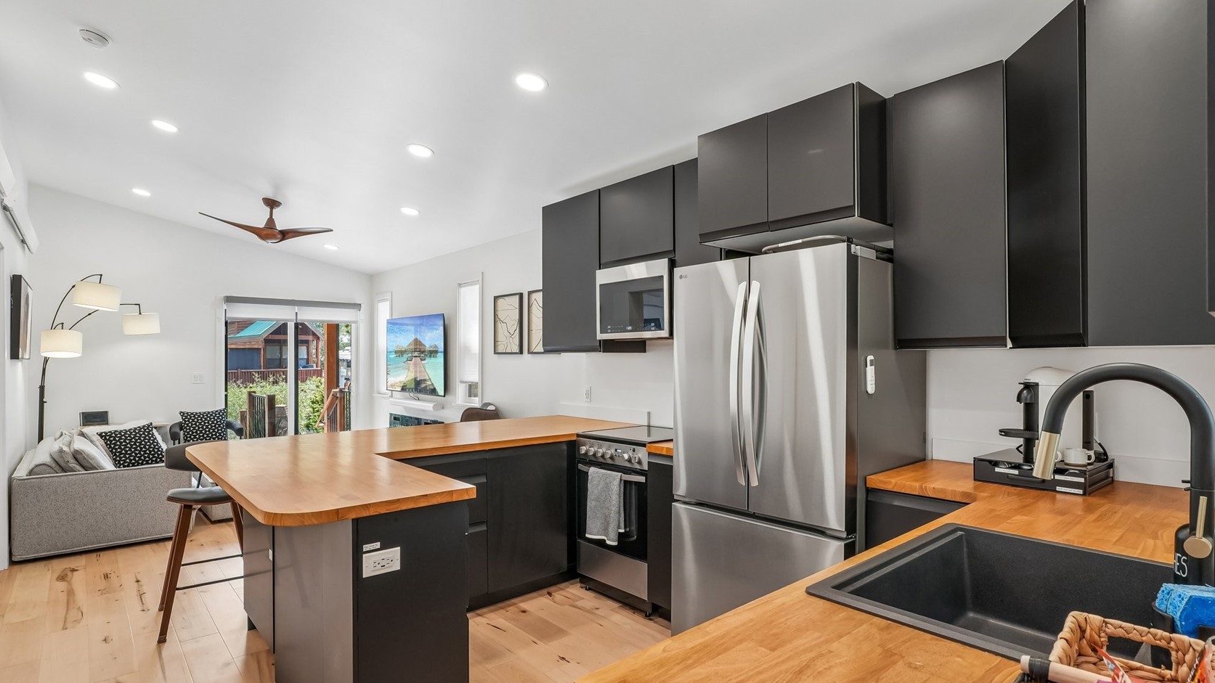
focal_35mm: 18
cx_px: 602
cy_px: 360
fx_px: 565
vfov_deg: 62.3
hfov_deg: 94.2
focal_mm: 11
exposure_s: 1/20
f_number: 8
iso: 500
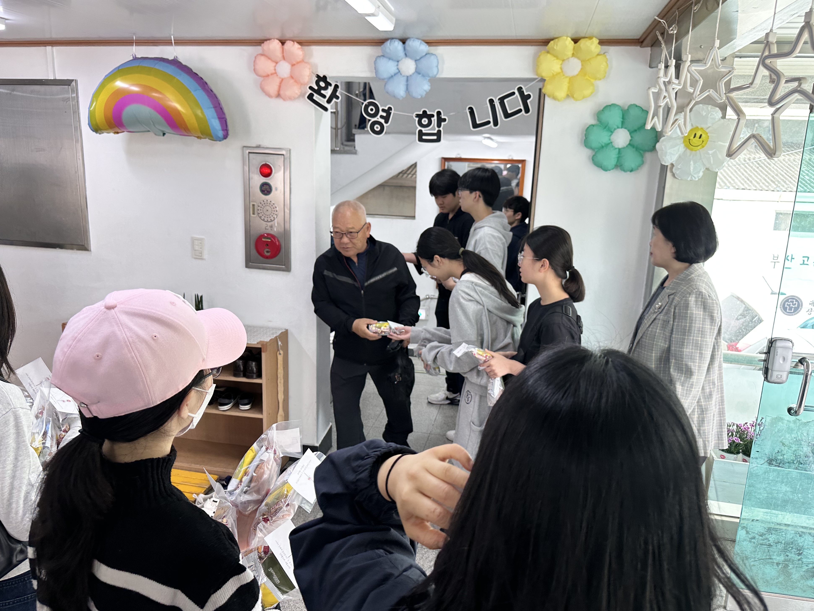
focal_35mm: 25
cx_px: 407
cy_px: 297
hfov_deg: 69.4
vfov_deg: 54.9
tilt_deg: -13.7
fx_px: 588
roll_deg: -1.9
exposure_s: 1/120
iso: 100
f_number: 1.78
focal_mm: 6.86
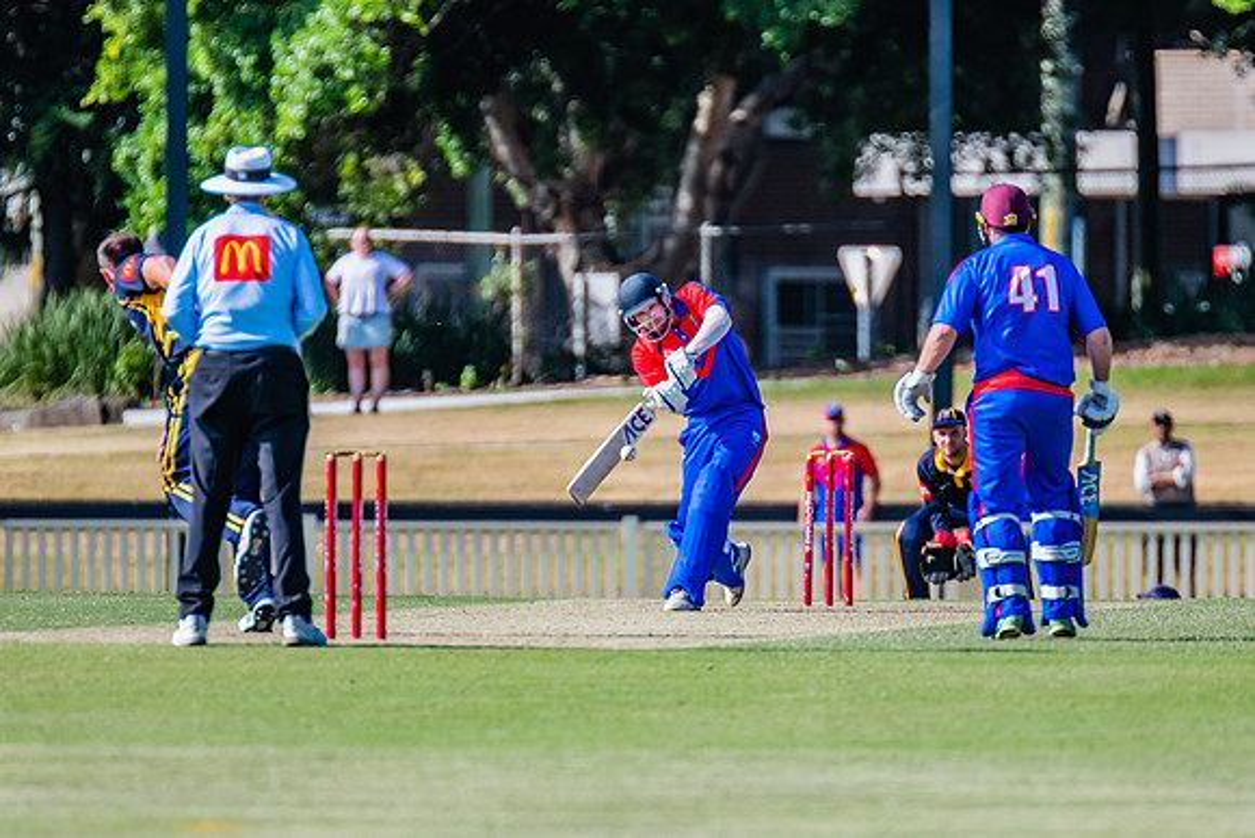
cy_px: 380
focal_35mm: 714
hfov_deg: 2.9
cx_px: 660
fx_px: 24887
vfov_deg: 1.9
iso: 720
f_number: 5.6
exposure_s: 1/2000
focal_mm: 600
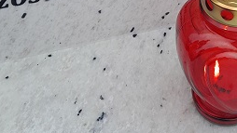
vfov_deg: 13.7
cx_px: 215
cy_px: -139
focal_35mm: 74
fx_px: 465
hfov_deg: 27.5
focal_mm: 4
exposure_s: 1/100
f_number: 1.8
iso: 40
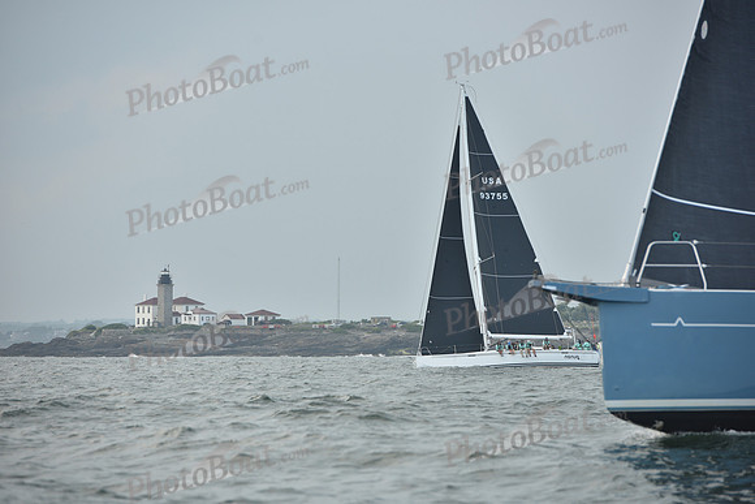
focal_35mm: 200
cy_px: 252
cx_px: 378
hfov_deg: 10.3
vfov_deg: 6.9
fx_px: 4195
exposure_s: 1/800
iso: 250
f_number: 5.6
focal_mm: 200
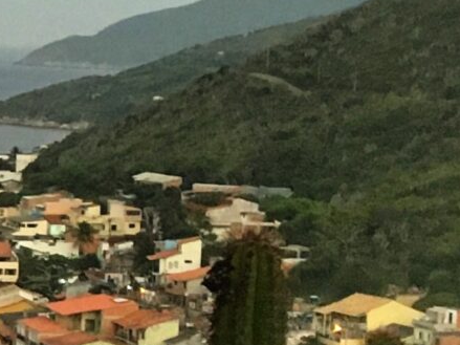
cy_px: 243
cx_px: -576
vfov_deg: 8.8
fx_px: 2245
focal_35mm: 169
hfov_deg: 10.4
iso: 125
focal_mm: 4.15
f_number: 2.2
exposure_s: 1/30
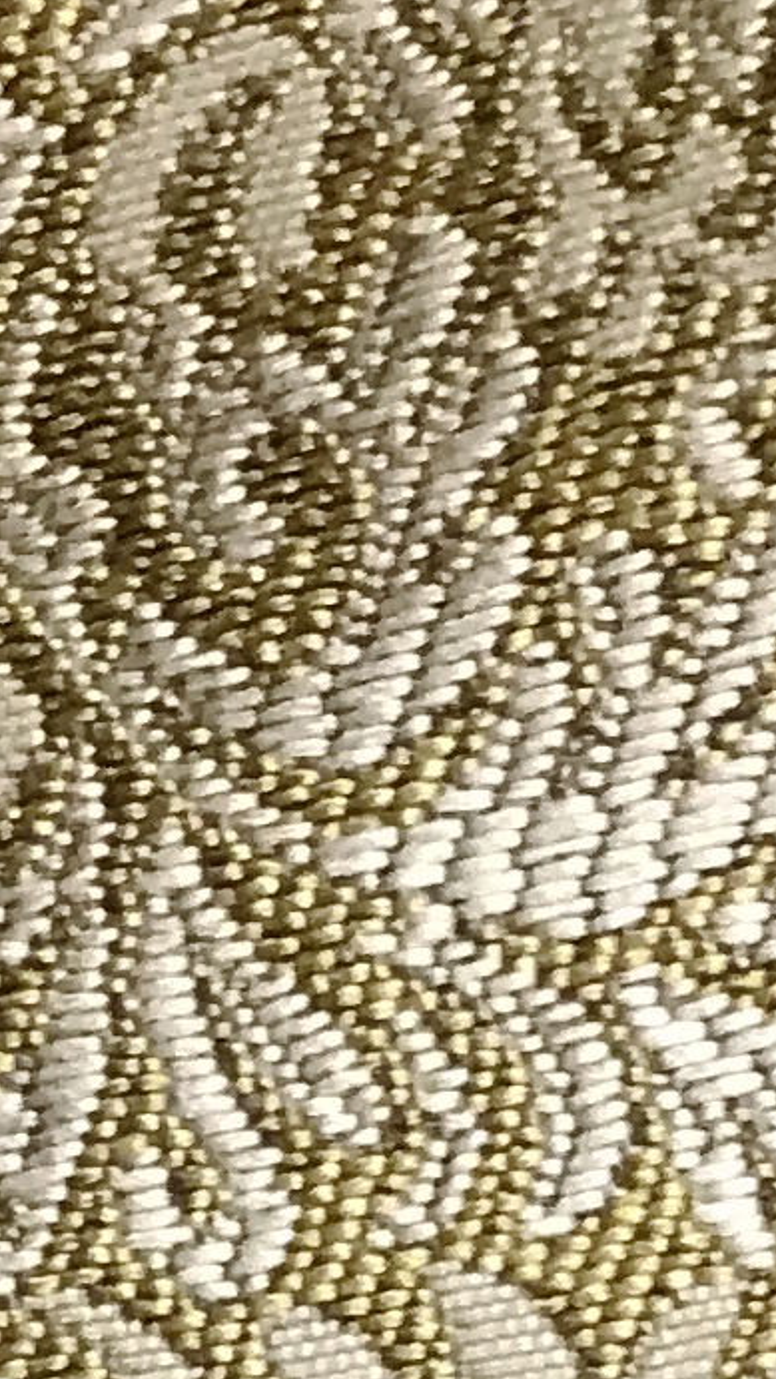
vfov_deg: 10.0
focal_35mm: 178
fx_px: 6507
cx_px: -912
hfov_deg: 6.6
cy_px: 3653
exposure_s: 1/33
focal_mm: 3.99
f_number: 1.8
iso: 40
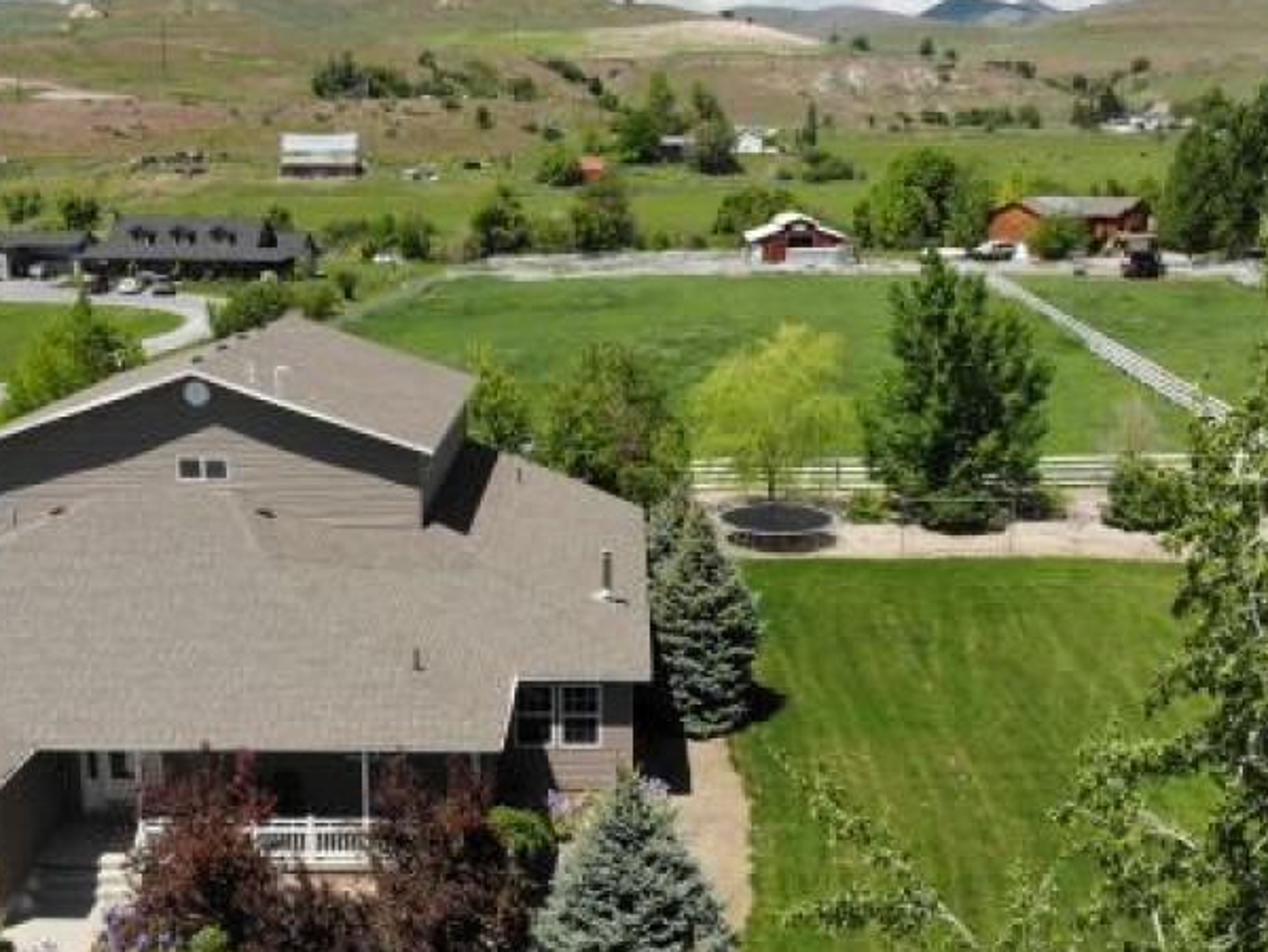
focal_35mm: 41
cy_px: 586
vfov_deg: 35.0
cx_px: 548
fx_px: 1503
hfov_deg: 45.6
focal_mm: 4.5
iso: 100
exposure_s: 1/965
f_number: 2.8
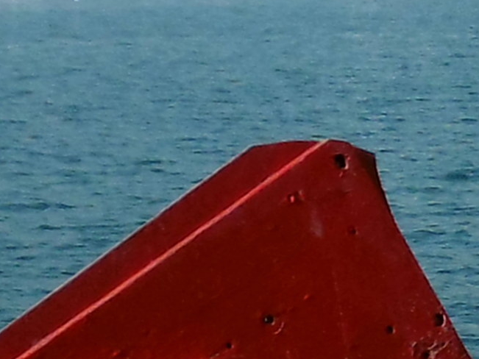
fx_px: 2352
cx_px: 835
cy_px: 643
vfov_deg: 8.4
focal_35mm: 170
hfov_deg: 10.9
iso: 100
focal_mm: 4.3
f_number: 7.8
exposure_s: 1/250
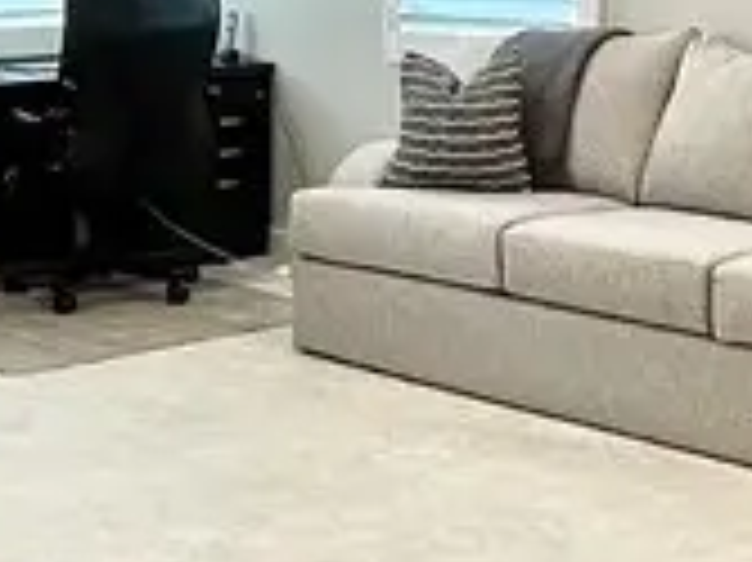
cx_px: 437
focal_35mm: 86
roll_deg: +0.6
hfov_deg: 22.8
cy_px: -76
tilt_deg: +0.3
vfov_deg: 16.6
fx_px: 1867
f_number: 2.2
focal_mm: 2.22
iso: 200
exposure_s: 1/120
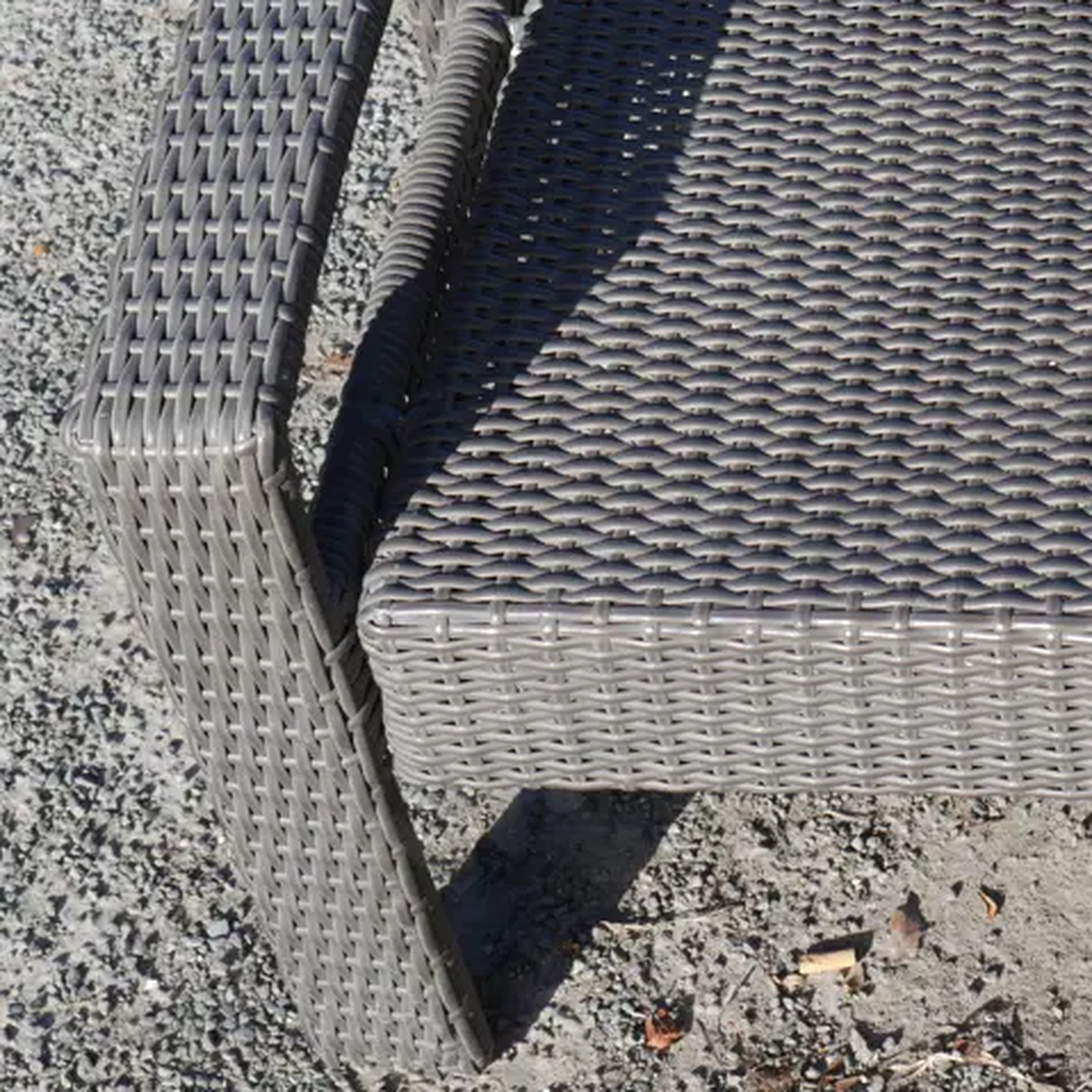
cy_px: 366
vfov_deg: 17.0
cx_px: 1074
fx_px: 3640
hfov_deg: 16.7
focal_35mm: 102
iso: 200
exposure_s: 1/250
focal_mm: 27
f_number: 8
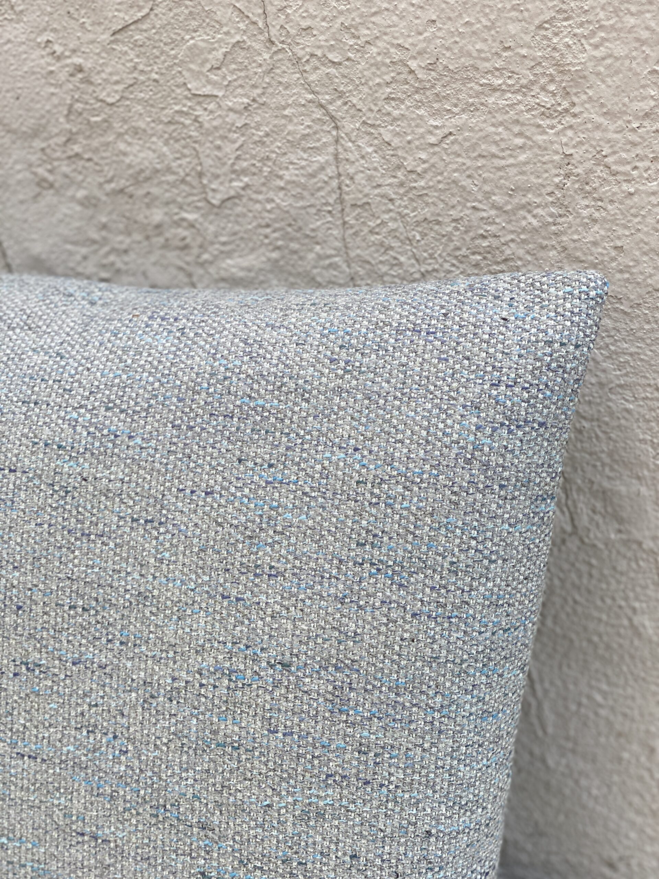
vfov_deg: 36.8
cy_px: 440
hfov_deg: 28.0
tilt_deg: -26.2
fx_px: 1320
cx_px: 330
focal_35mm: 52
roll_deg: +4.1
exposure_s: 1/122
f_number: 2
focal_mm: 6
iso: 50
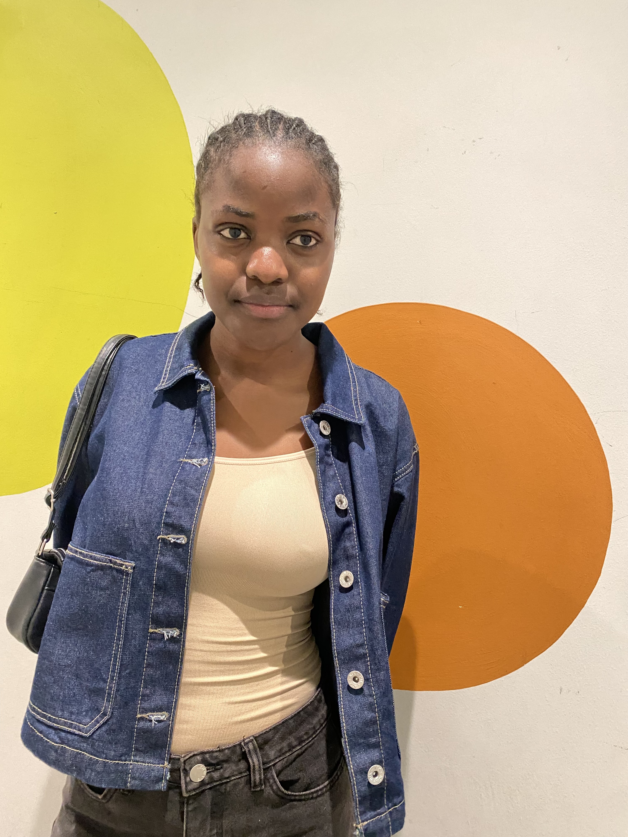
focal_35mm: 26
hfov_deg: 53.1
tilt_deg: -3.2
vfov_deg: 67.3
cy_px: 418
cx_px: 314
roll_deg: -4.2
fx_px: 629
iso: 320
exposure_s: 1/50
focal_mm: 4.25
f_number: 1.8
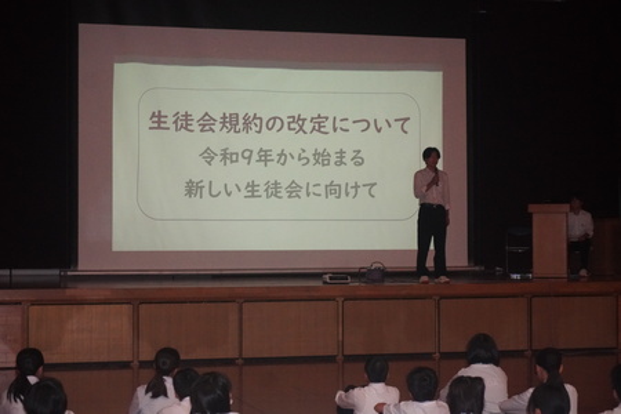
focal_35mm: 75
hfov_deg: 27.0
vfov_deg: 18.2
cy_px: 207
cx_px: 310
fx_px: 1294
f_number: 5.6
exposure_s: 1/125
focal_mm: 50
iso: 6400
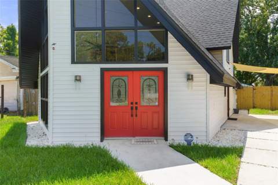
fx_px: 197
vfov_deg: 50.3
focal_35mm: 26
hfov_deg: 70.5
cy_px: 92
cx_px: 139
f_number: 8
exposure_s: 1/200
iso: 640
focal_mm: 17
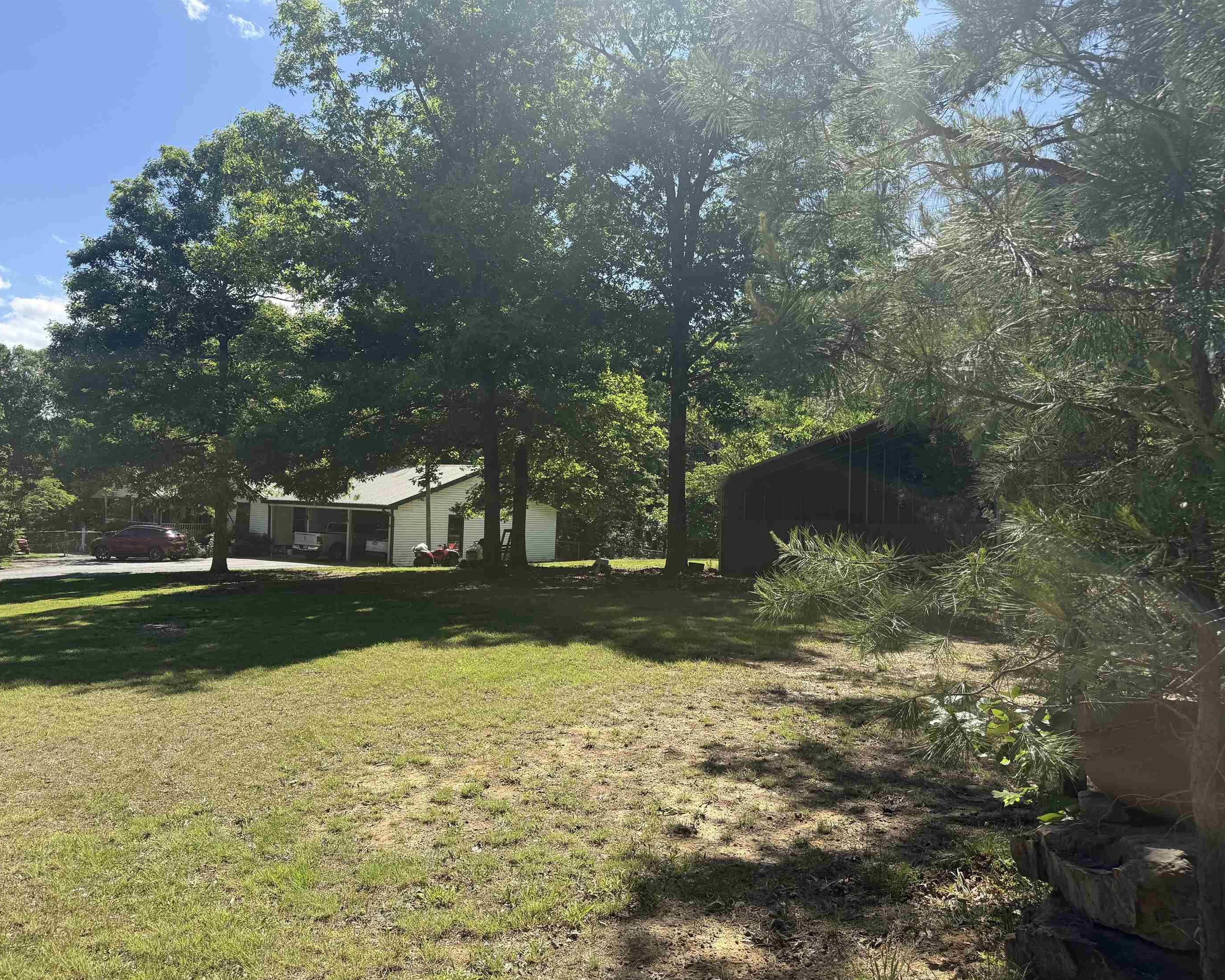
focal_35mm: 26
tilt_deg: -0.1
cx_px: 569
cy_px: 509
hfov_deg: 66.0
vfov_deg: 54.9
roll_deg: -2.2
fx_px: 943
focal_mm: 6.76
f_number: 1.78
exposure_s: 1/2907
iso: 100
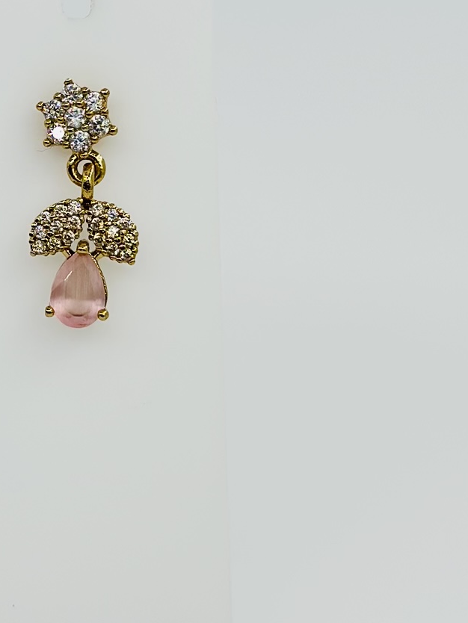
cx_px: -55
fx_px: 2090
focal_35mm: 116
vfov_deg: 16.8
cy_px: 127
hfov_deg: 12.5
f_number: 1.78
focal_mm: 6.86
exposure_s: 1/1590
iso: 80
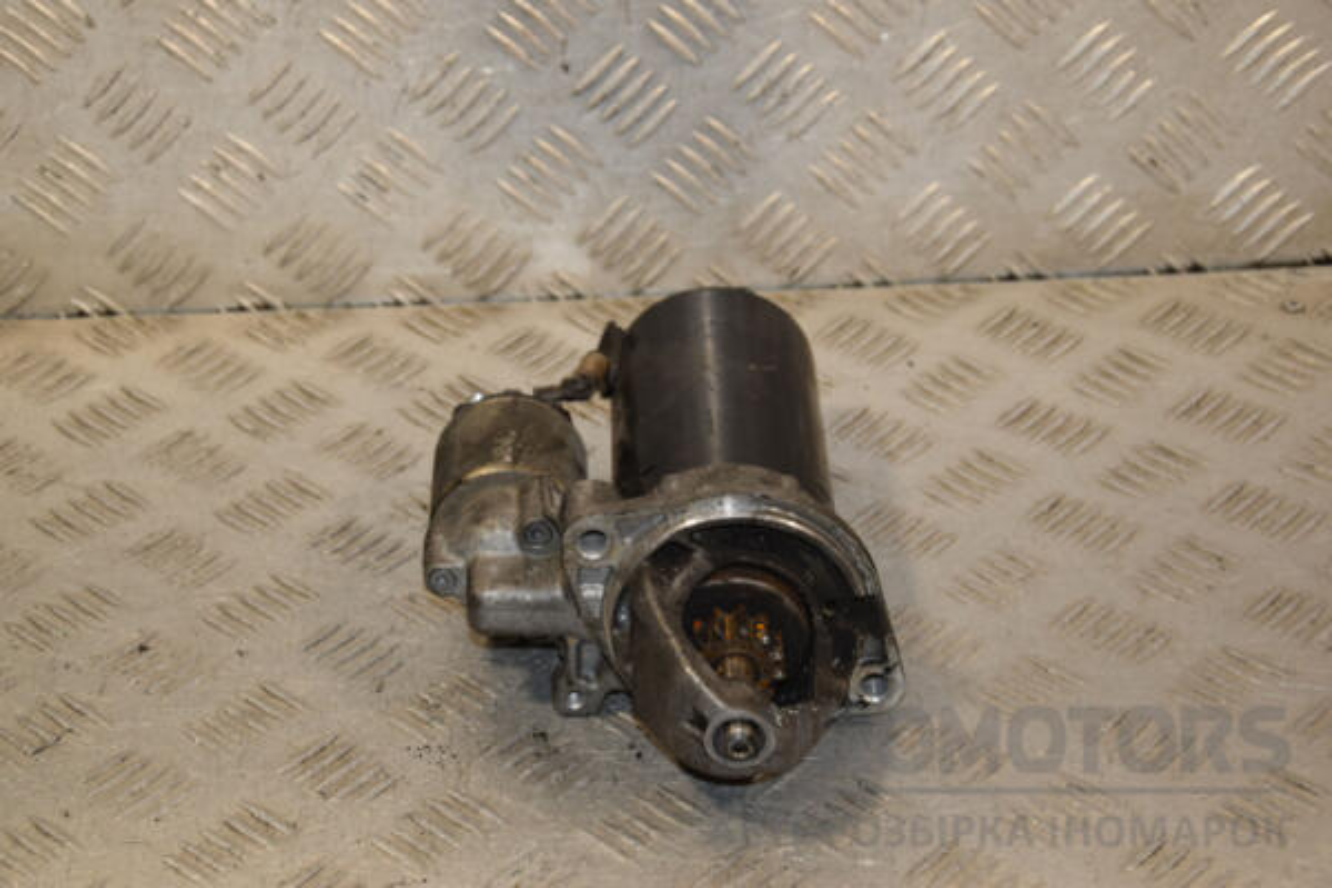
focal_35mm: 78
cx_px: 666
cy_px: 444
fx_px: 2886
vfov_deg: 17.5
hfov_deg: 26.0
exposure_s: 1/200
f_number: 6.3
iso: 800
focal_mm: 52
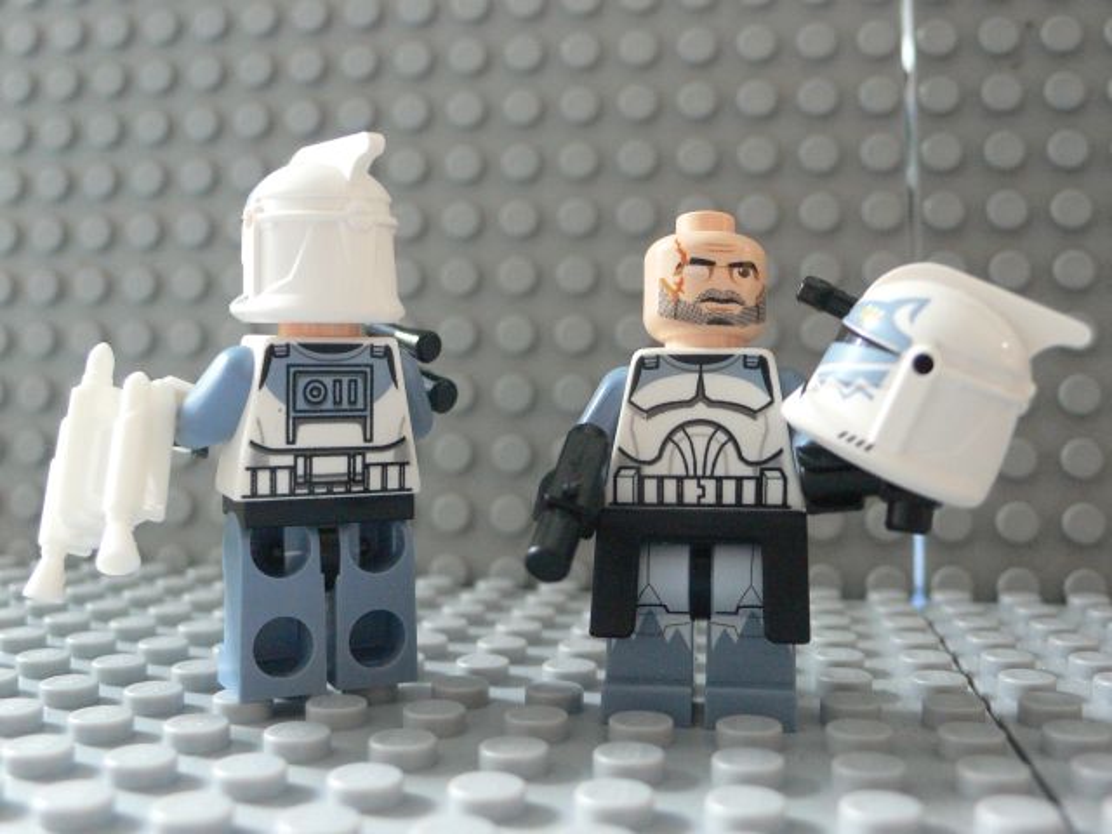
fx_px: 1092
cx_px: 556
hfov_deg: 54.0
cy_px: 417
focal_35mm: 34
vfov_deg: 41.8
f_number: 2.8
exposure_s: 1/13
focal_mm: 6.3
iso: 200
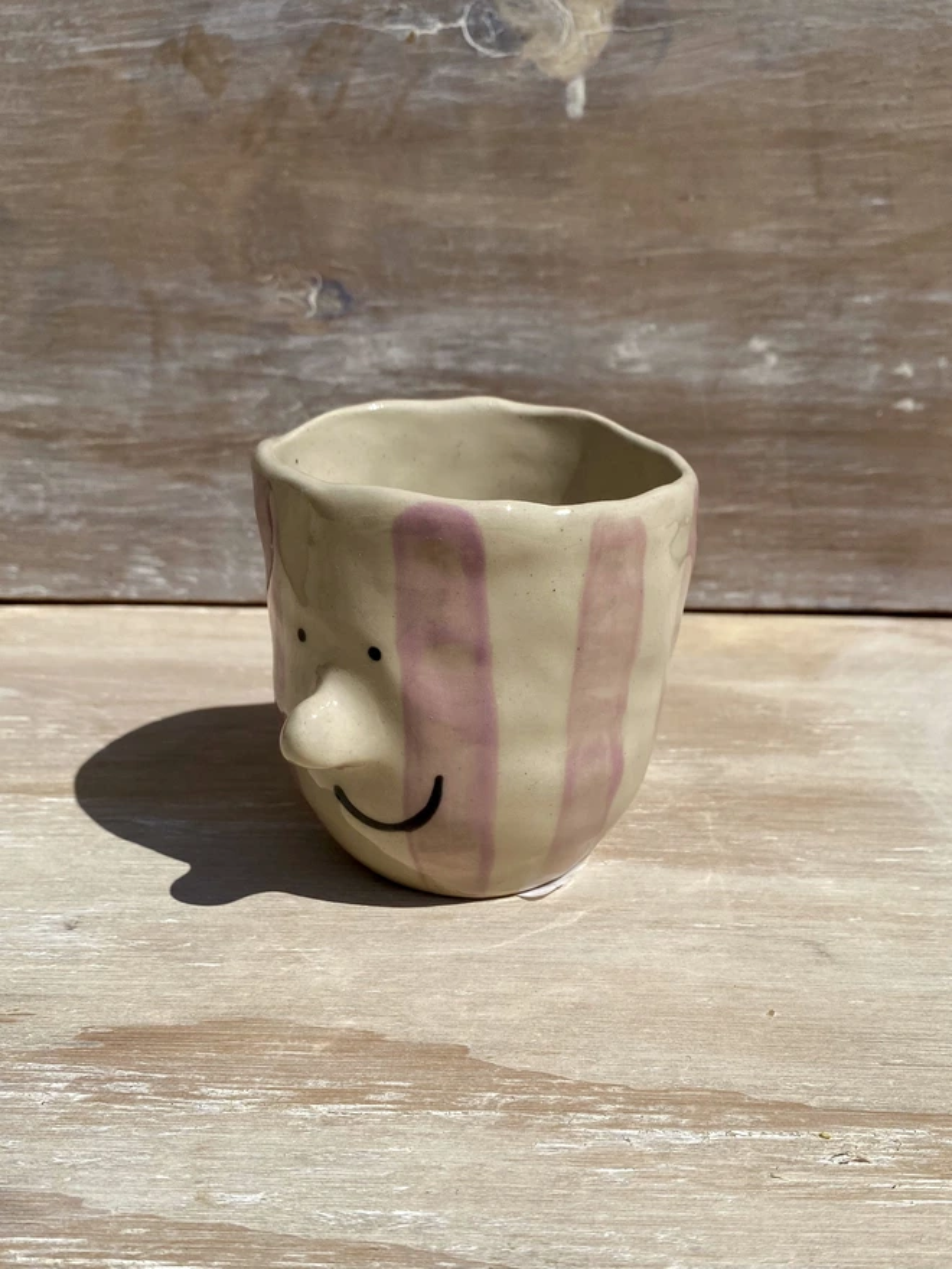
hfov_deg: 53.1
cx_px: 476
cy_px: 634
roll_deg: +0.5
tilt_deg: -23.7
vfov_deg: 67.3
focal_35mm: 26
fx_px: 953
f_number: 1.8
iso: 32
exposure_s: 1/8197
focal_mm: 4.25
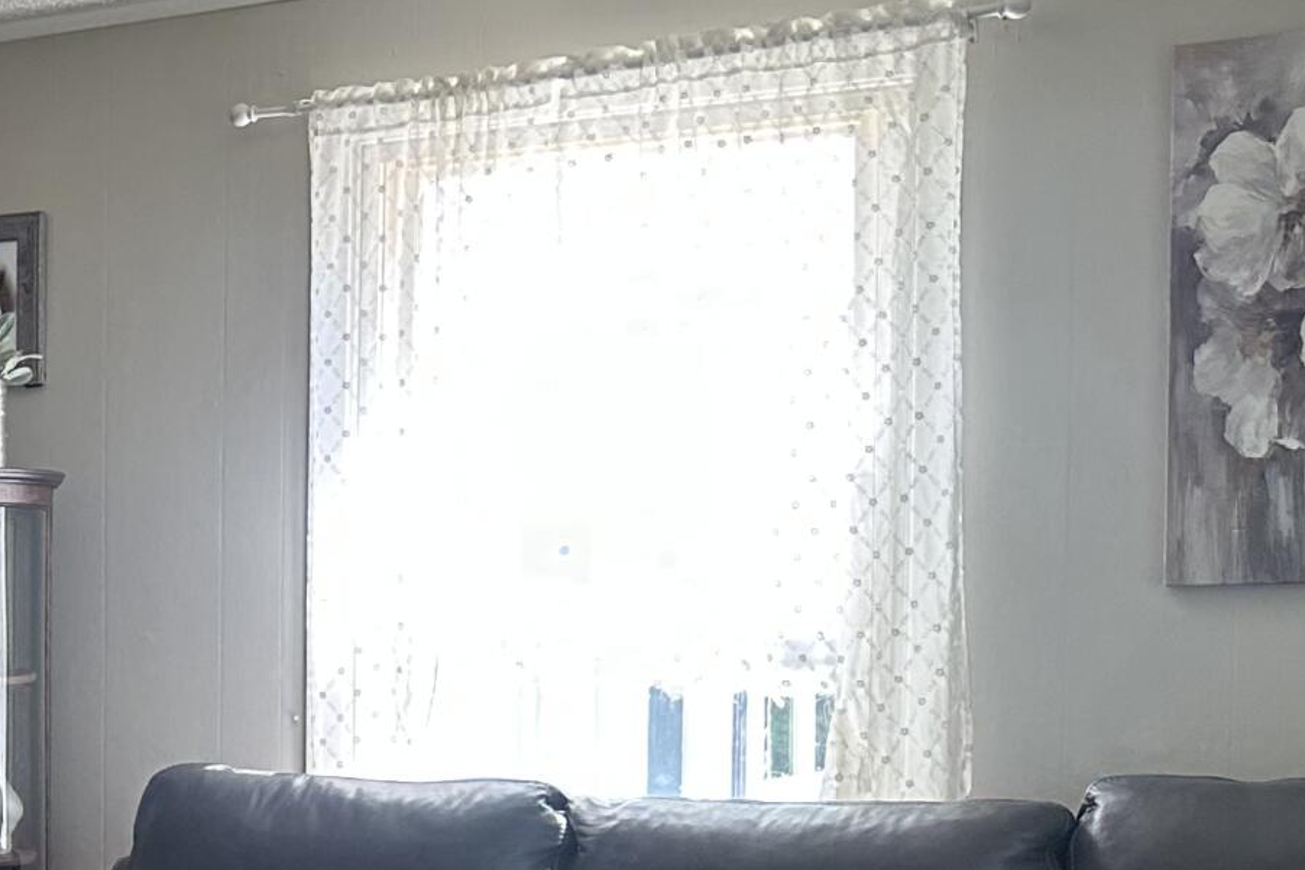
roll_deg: +0.2
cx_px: -443
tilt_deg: -4.1
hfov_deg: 21.8
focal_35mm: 83
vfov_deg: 16.1
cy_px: 861
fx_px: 3008
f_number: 1.78
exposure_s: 1/120
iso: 160
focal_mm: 6.86
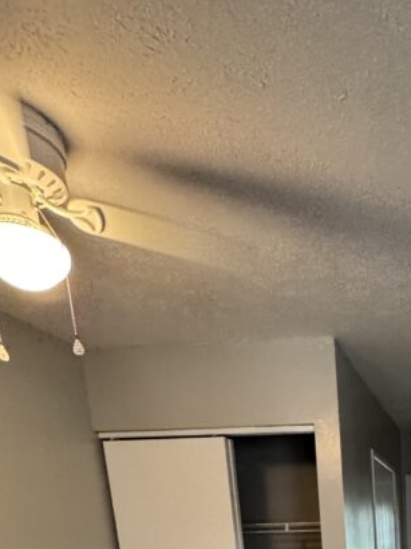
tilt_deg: -11.3
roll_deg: +1.3
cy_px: 676
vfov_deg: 37.7
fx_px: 555
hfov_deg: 35.7
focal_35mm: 35
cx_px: 432
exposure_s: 1/60
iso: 400
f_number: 2.2
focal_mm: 2.22
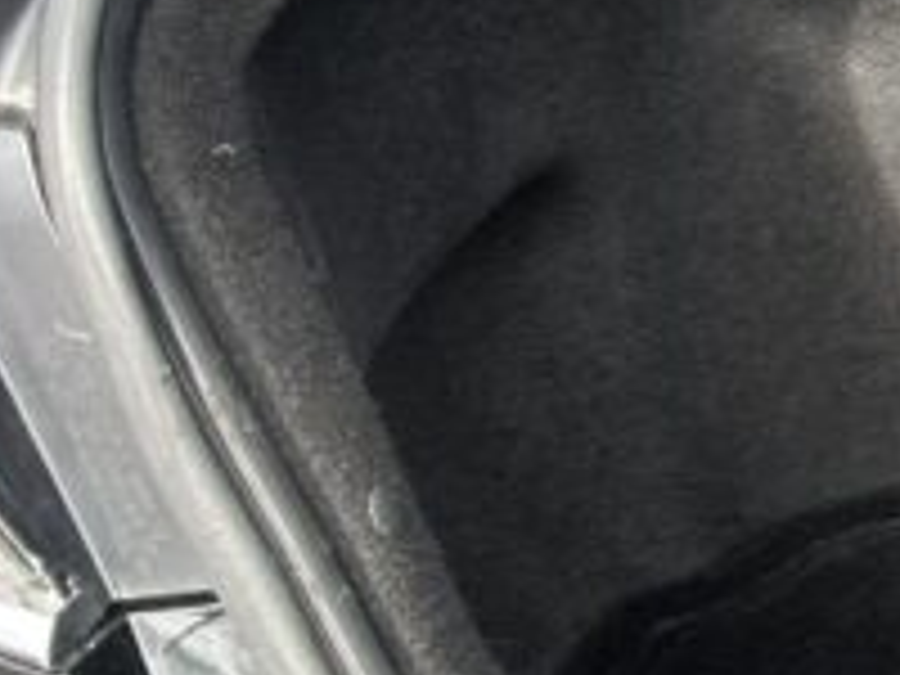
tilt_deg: -24.7
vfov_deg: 10.9
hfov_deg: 12.1
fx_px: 3458
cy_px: -144
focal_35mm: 133
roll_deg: -1.5
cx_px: 2102
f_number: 1.5
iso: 50
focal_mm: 5.7
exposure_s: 1/411
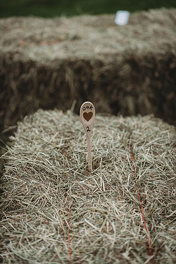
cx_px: 88
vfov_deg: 23.9
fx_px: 623
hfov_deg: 16.1
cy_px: 132
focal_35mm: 85
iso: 100
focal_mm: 85
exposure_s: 1/800
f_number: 2
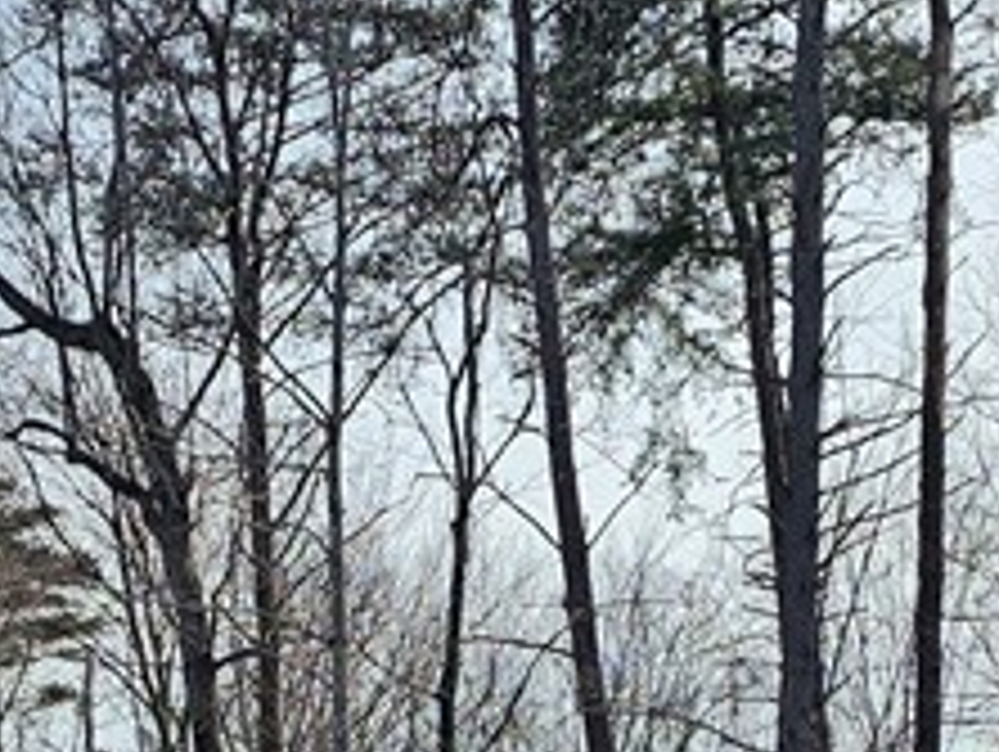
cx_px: 360
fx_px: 3062
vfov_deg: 12.9
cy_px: 1283
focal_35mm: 106
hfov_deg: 18.5
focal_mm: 6.3
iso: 10
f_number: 1.7
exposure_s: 1/636
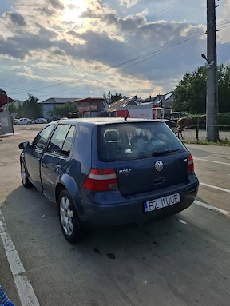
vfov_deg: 71.5
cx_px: 116
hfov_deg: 56.9
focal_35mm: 24
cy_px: 153
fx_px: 212
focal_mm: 5.54
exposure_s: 1/5000
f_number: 1.8
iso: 50
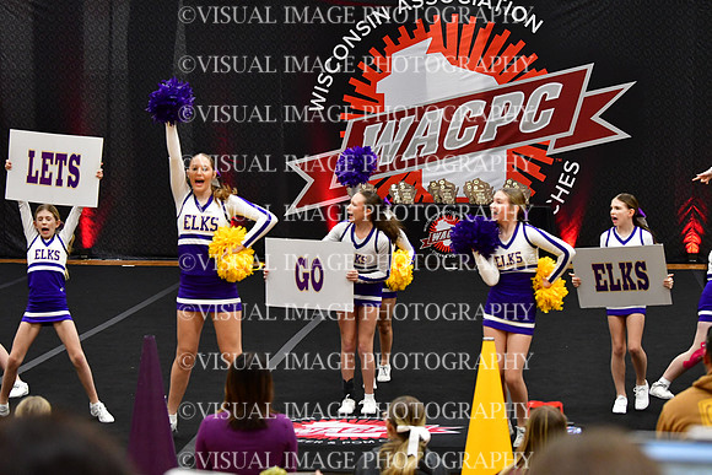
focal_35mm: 105
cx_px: 356
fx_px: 2077
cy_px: 238
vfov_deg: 13.0
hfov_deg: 19.5
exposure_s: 1/500
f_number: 3.5
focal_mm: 70
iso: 4000
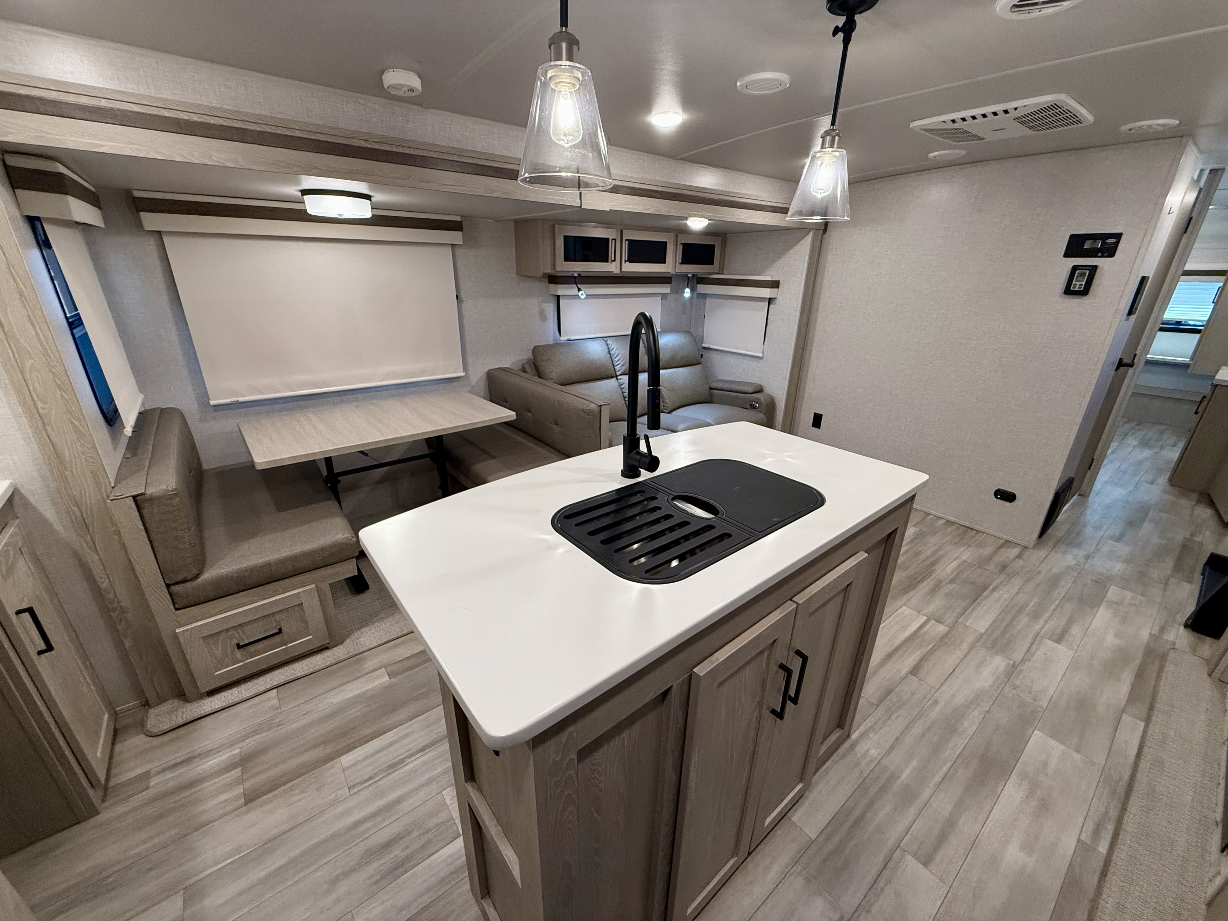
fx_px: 497
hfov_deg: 102.1
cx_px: 614
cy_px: 460
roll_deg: -1.5
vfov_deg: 85.7
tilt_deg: -23.0
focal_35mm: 14
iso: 250
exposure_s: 1/99
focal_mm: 2.22
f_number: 2.2
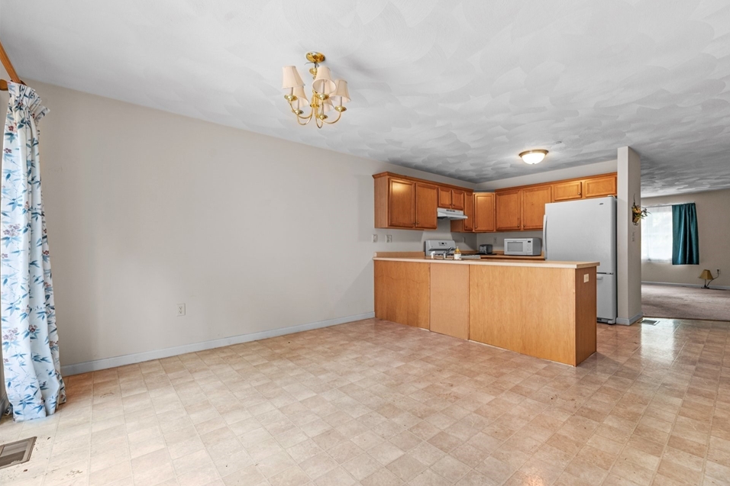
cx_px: 390
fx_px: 304
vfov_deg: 77.3
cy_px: 238
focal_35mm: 15
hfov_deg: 100.2
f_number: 8
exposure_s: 1/4
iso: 400
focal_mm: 14
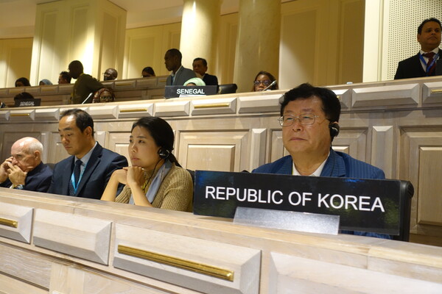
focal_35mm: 34
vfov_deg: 38.9
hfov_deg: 55.8
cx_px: 221
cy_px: 147
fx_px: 417
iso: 800
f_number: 2.8
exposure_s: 1/40
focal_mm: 12.35
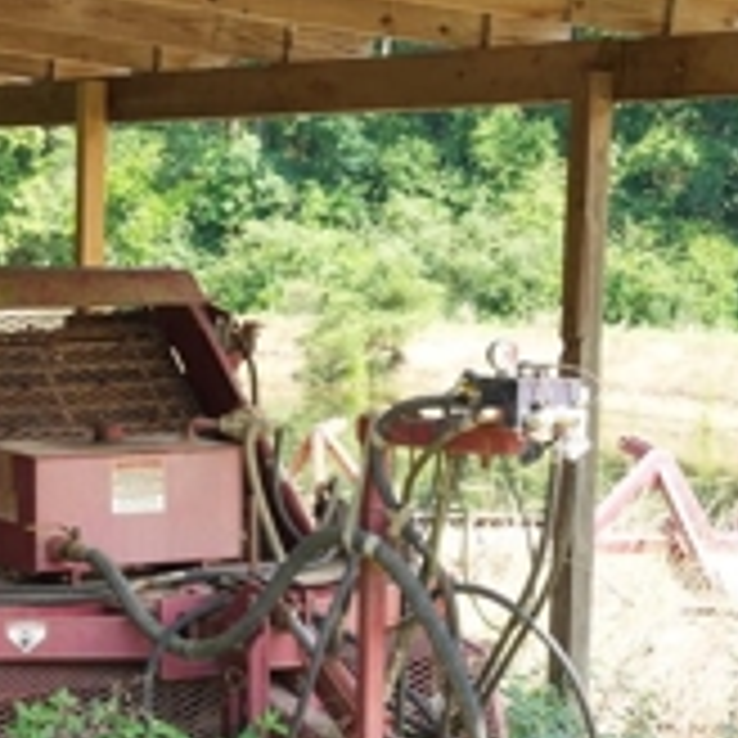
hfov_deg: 13.4
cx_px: -27
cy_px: 590
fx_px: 3087
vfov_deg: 13.6
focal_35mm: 128
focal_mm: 55
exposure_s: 1/40
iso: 400
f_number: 11
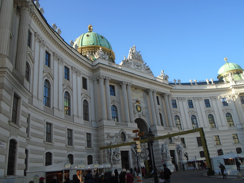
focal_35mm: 31
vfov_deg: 45.5
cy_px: 92
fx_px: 219
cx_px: 122
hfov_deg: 58.3
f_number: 3.5
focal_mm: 5.5
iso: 100
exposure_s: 1/500
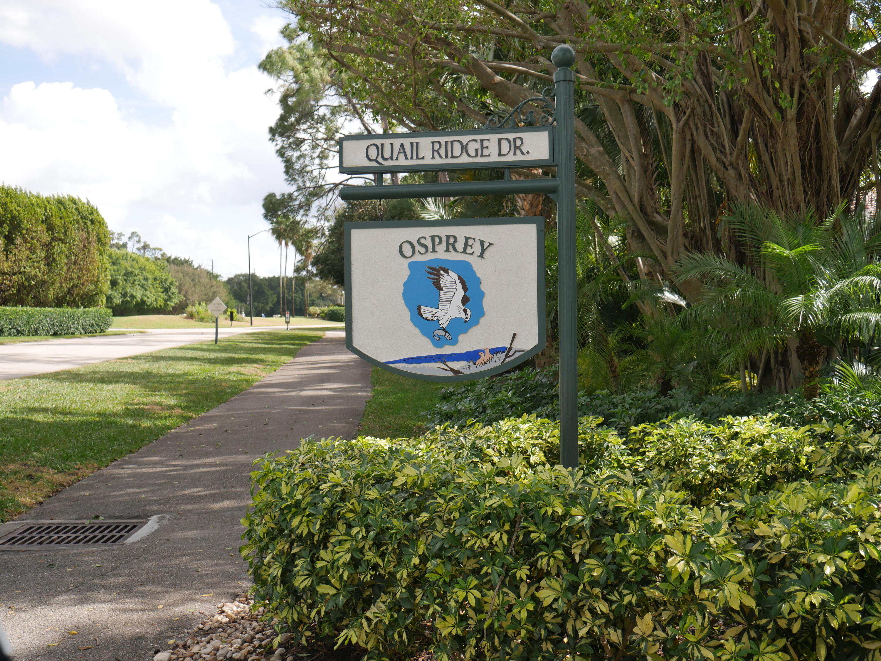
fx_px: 1069
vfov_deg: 34.4
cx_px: 440
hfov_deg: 44.8
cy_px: 330
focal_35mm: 42
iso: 400
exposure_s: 1/1000
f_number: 5
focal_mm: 21
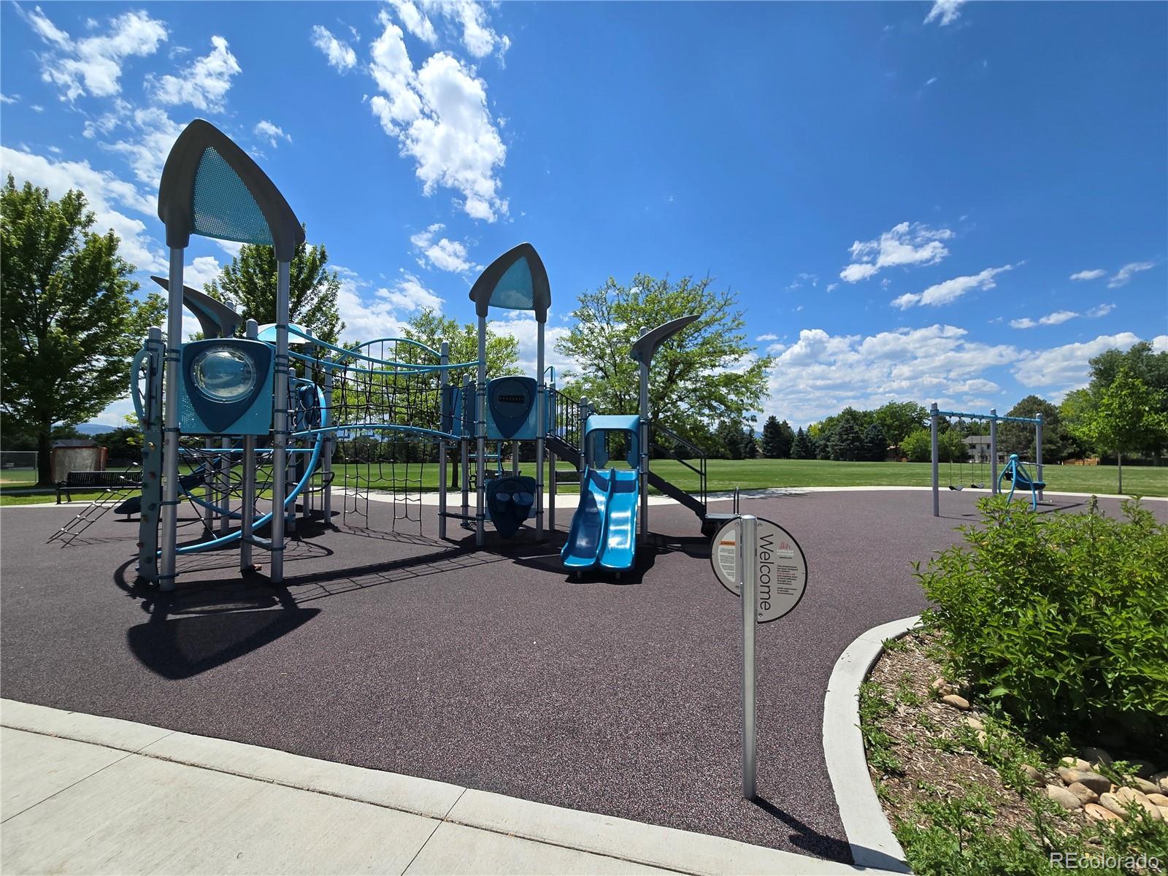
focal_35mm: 13
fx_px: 439
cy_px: 438
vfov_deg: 89.9
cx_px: 584
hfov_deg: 106.2
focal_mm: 2.2
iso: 50
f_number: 2.2
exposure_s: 1/2913
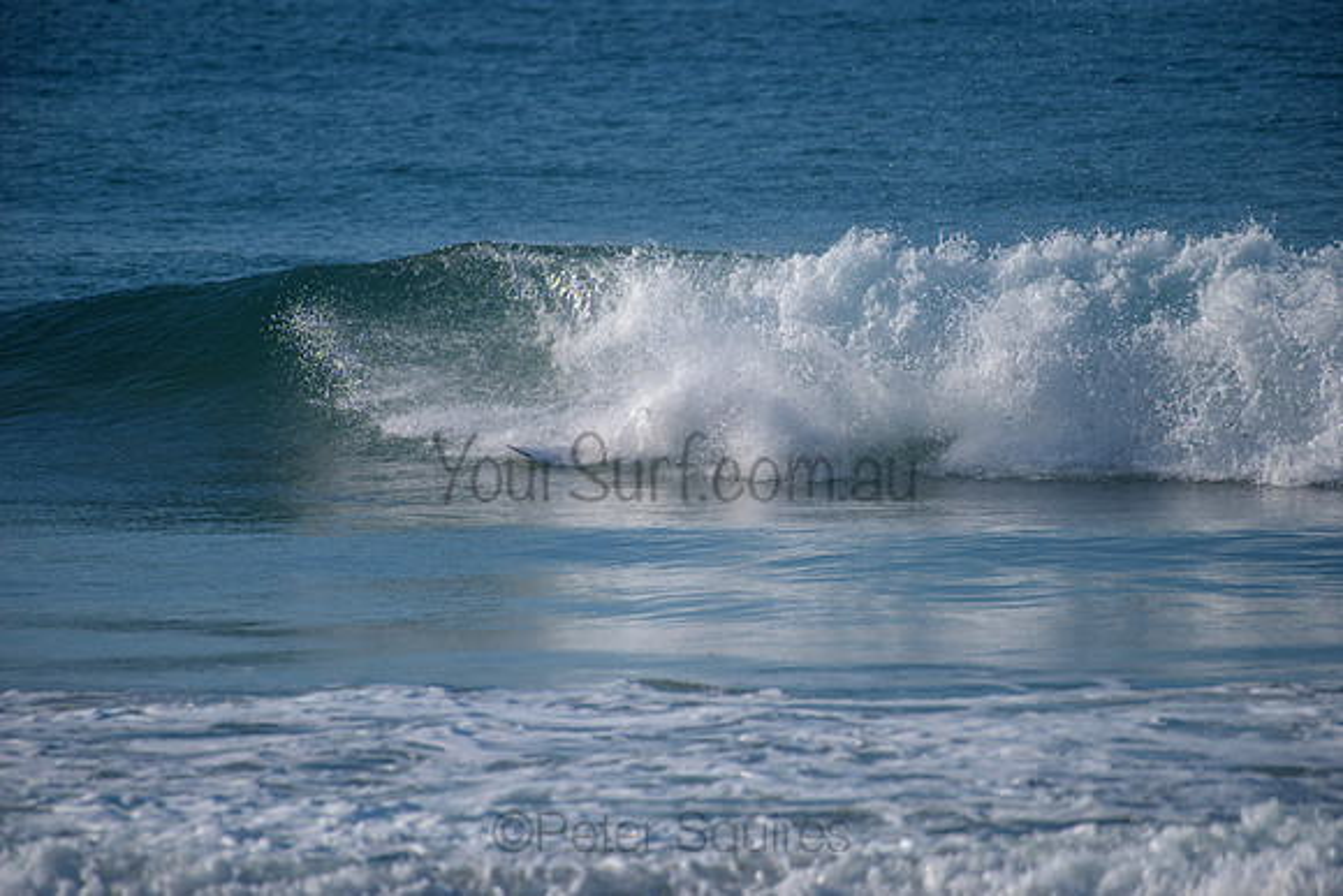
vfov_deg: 2.8
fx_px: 18656
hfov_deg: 4.1
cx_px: 672
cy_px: 448
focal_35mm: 500
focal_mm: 500
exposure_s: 1/2000
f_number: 5.6
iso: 140
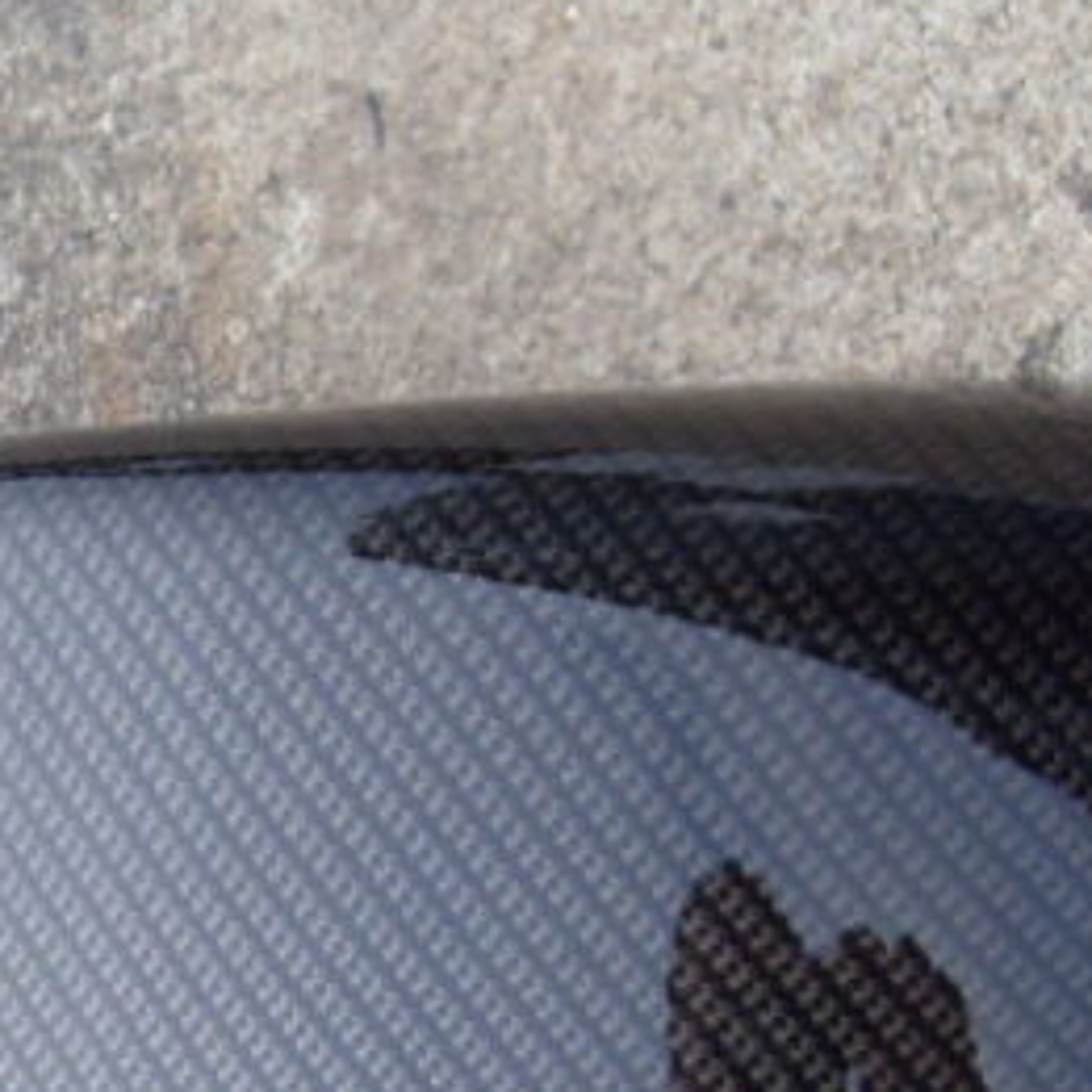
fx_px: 3391
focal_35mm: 95
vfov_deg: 18.1
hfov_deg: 17.5
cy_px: 900
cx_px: -184
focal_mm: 6.3
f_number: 2.8
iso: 80
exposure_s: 1/350
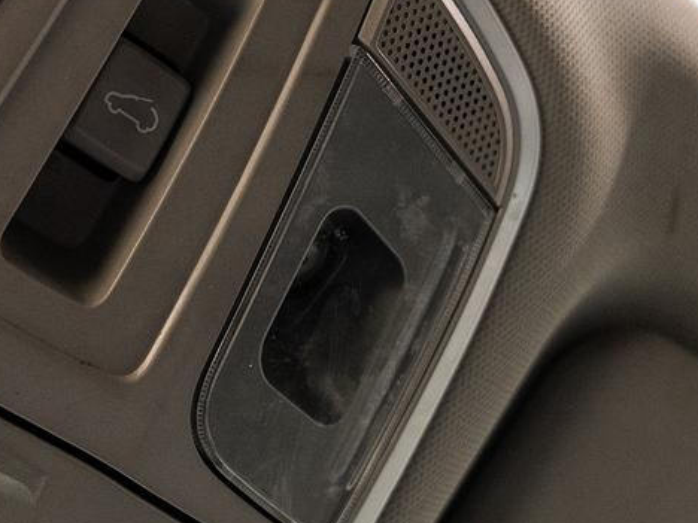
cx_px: 124
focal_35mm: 71
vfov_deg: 20.7
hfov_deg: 26.8
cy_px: 222
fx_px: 1432
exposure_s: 1/40
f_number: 3.2
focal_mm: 24
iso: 1000
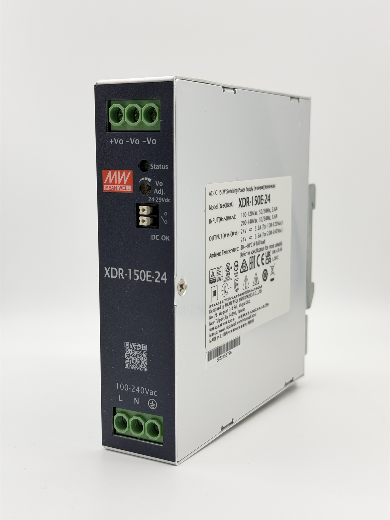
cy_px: 260
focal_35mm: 48
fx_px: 721
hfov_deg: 30.3
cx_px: 195
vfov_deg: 39.7
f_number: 1.78
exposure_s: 1/174
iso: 50
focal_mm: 6.76
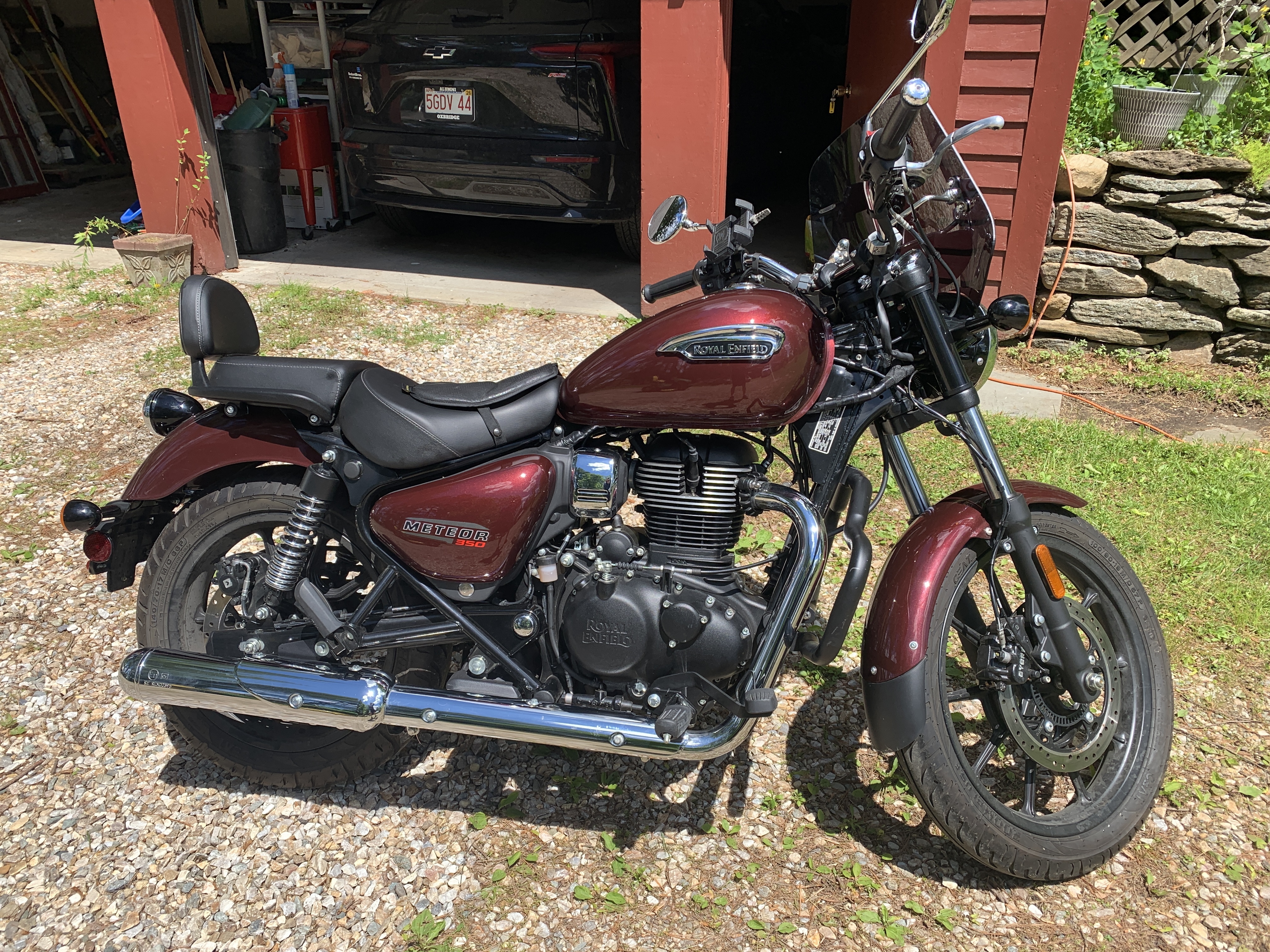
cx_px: 635
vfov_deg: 53.1
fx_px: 954
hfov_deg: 67.3
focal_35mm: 26
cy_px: 476
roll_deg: +0.9
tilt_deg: -24.8
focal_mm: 4.25
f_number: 1.8
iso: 25
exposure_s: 1/1190
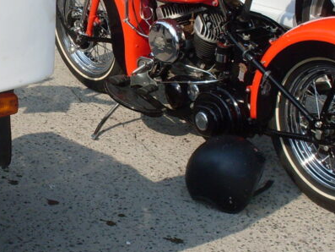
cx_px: 68
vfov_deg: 15.1
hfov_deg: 19.8
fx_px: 949
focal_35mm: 98
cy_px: 108
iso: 80
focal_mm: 6.3
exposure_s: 1/250
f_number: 8.4
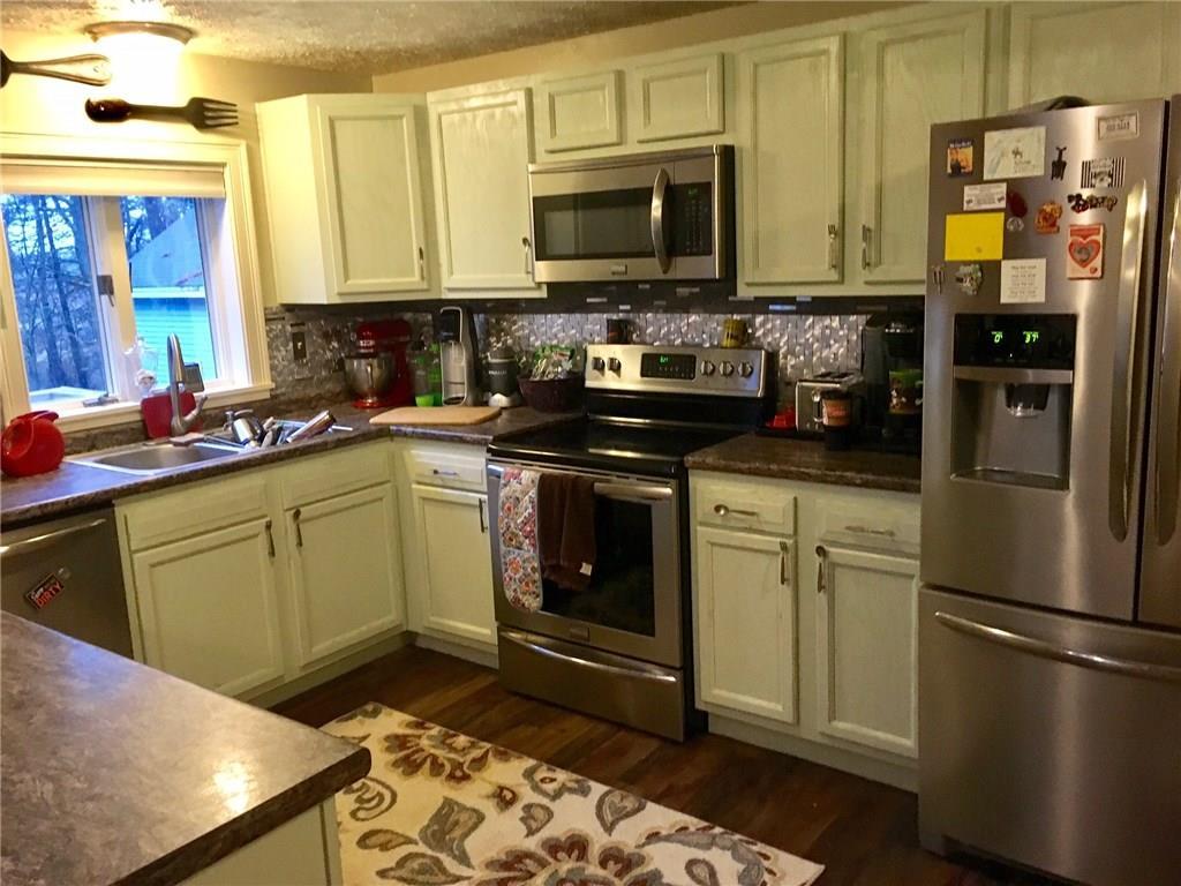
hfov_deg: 61.7
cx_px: 590
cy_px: 443
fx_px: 989
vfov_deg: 48.2
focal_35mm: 29
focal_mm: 4.15
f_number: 2.2
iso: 200
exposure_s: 1/30
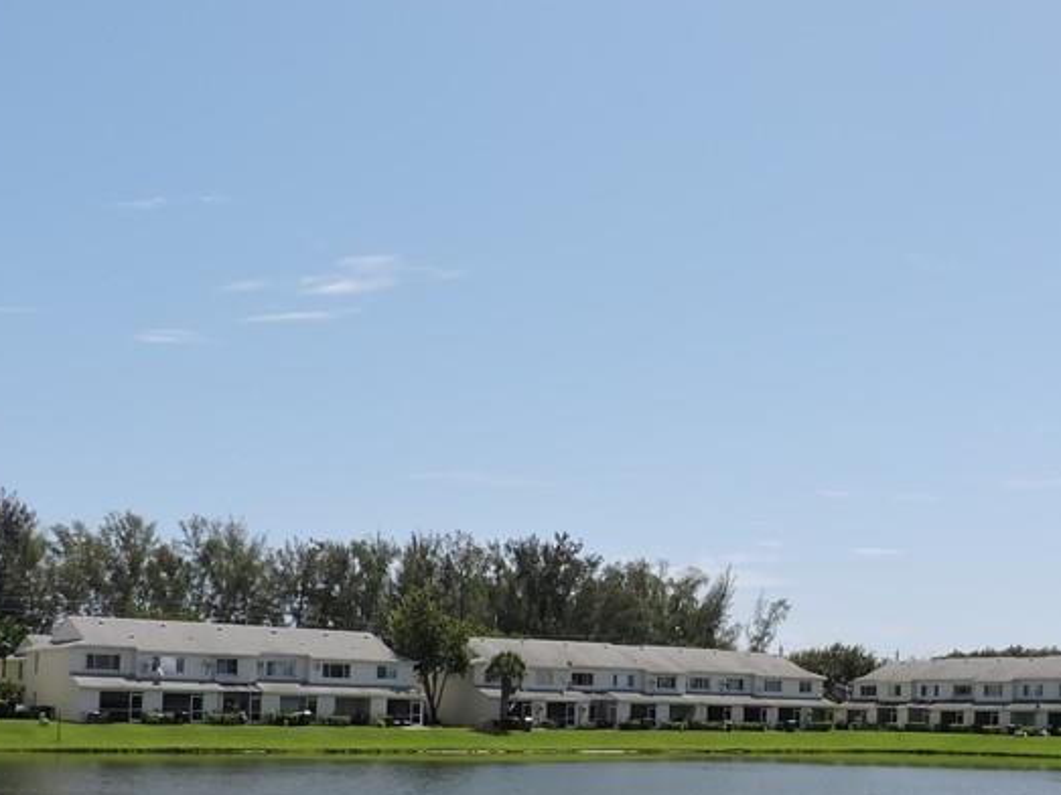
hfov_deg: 40.1
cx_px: 686
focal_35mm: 47
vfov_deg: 30.2
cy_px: 627
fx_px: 1440
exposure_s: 1/2000
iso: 160
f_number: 3.3
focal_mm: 4.3
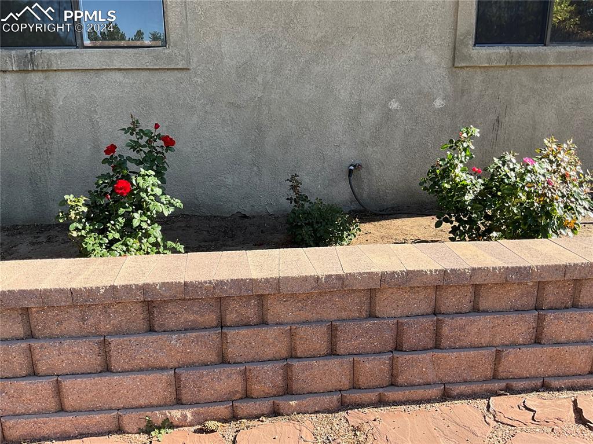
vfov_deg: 48.2
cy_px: 222
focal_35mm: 29
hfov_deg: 61.7
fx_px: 497
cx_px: 296
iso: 25
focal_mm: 3
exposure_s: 1/409
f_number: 1.8
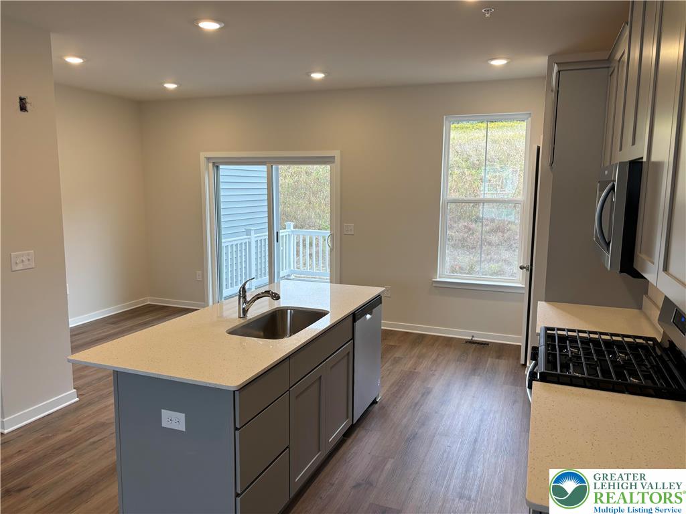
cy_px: 257
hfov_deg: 67.3
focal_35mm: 26
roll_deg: -0.8
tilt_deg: -8.5
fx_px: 515
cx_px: 343
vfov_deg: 53.1
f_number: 1.6
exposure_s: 1/120
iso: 80
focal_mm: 5.96
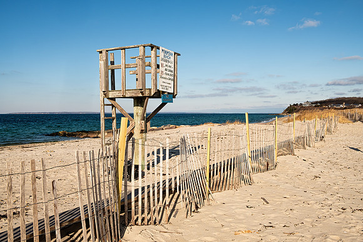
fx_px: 353
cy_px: 121
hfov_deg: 54.4
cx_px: 182
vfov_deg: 37.9
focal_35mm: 35
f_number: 10
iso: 200
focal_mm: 23
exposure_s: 1/500
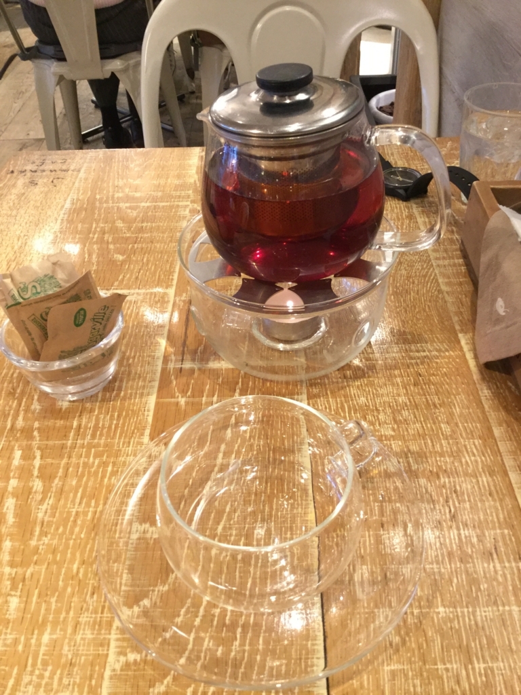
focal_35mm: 31
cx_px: 260
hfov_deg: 45.4
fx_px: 622
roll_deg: +2.5
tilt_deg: -42.5
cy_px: 348
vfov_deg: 58.4
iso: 200
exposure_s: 1/17
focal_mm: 3.3
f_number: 2.4
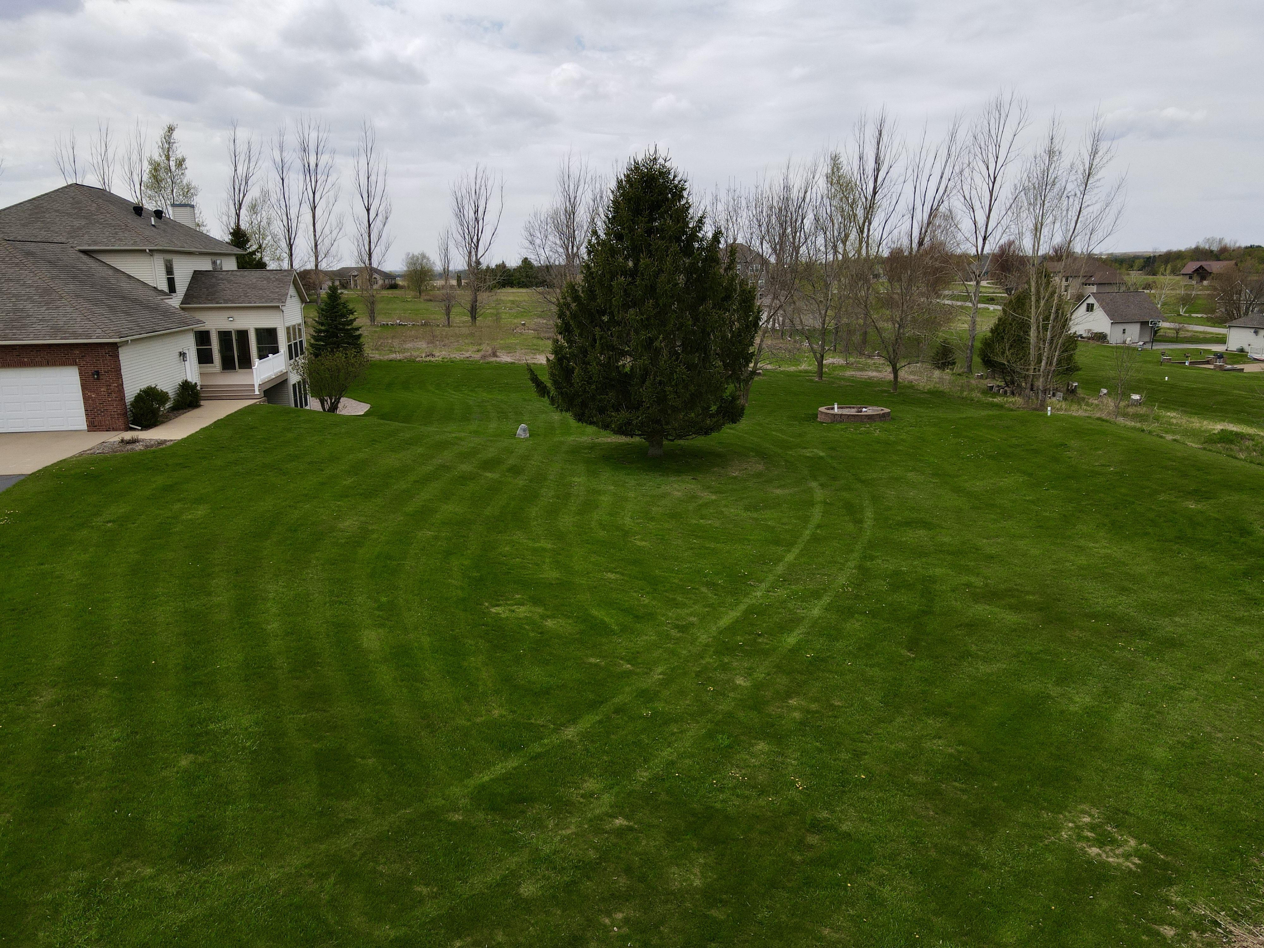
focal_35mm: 24
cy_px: 474
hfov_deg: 71.6
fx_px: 876
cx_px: 632
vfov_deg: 56.8
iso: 100
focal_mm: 4.5
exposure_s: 1/800
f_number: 2.8
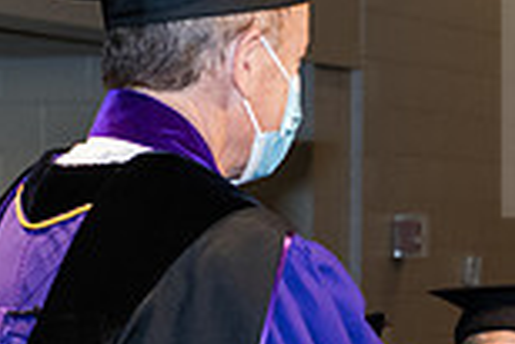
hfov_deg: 8.2
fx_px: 3565
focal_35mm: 249
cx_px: 401
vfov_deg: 5.5
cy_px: 342
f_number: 6.3
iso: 1600
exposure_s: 1/200
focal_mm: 66
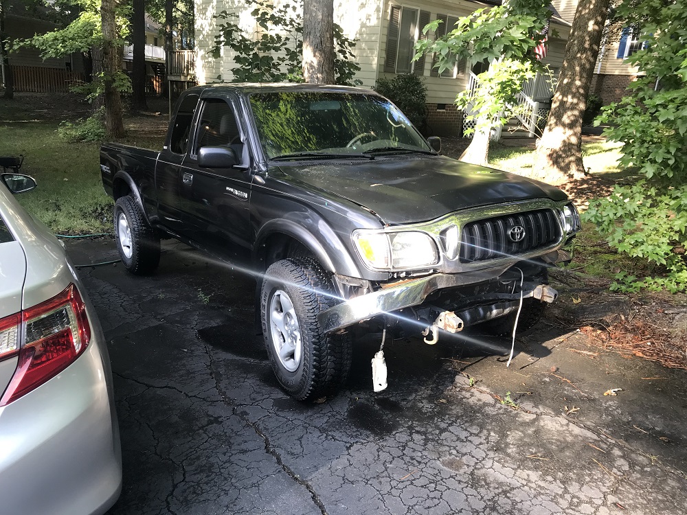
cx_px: 344
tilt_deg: -16.9
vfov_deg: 49.7
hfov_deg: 63.4
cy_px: 258
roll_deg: -4.9
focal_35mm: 28
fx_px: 556
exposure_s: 1/120
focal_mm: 3.99
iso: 25
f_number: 1.8
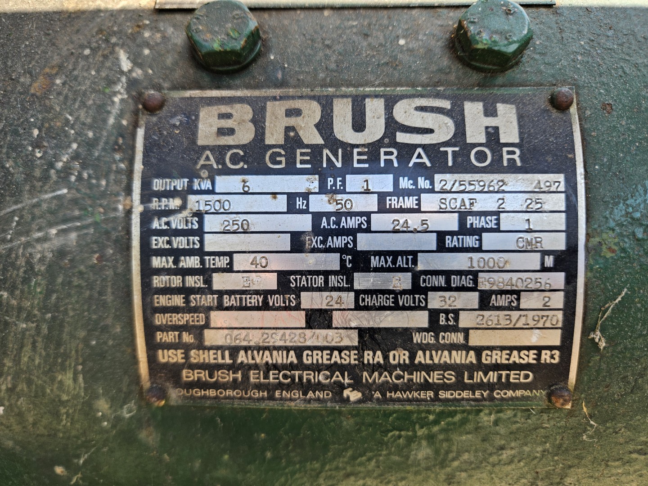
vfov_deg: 58.9
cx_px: 324
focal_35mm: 23
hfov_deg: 73.9
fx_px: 431
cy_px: 243
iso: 25
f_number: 1.8
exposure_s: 1/180
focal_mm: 5.4
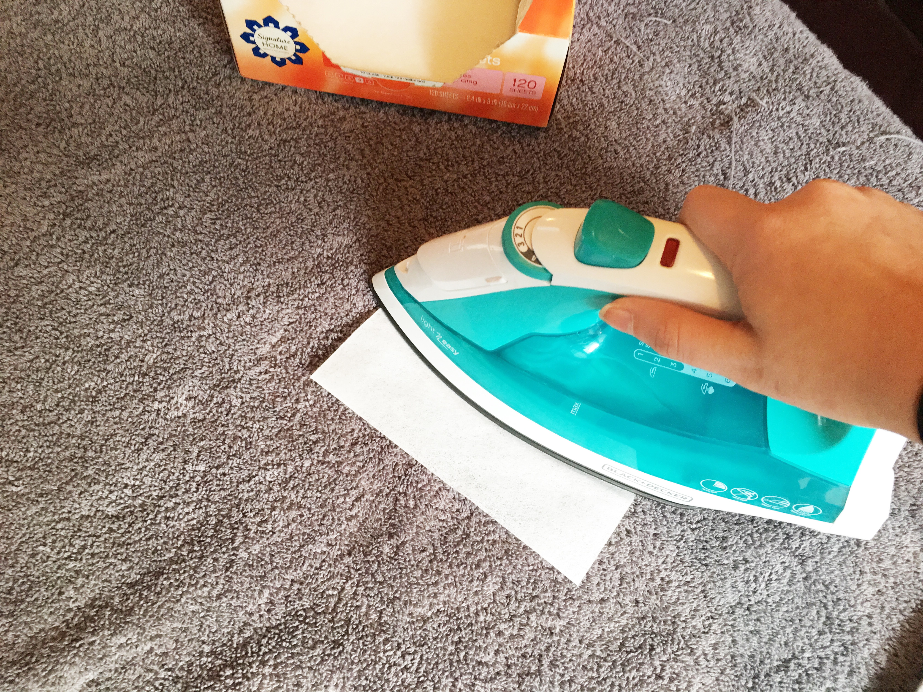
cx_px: 462
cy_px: 346
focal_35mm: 29
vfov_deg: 48.2
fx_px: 773
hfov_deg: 61.7
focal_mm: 4.15
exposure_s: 1/20
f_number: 2.2
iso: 200
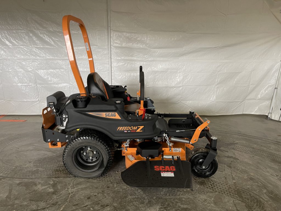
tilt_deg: -14.8
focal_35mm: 26
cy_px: 106
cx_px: 140
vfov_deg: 53.1
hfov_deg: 67.3
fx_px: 211
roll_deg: +0.3
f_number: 1.6
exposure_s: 1/66
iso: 125
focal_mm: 5.1
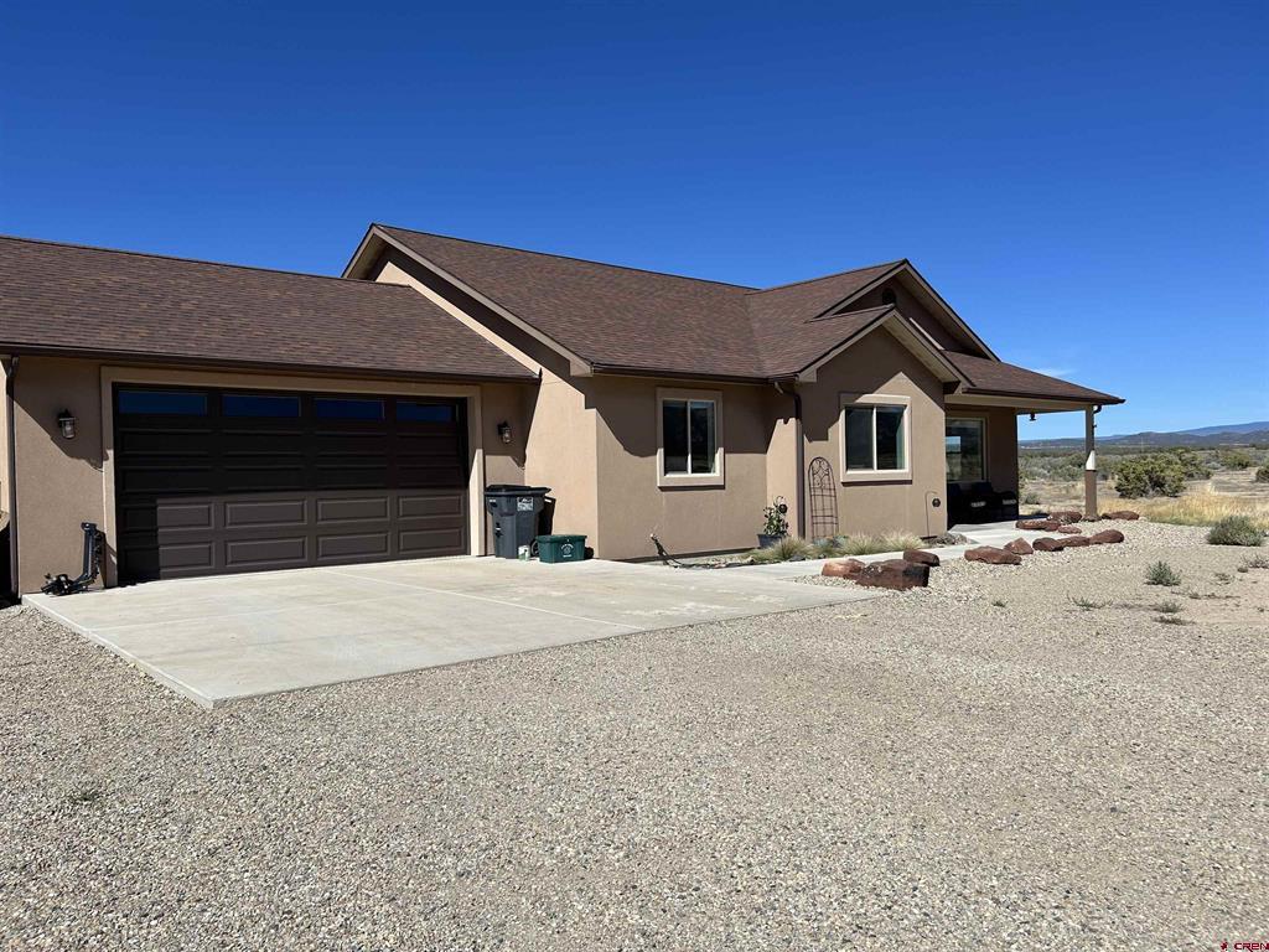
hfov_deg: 67.3
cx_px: 634
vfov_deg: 53.1
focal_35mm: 26
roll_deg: +1.3
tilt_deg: -0.9
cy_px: 476
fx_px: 953
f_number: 1.5
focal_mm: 5.7
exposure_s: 1/5882
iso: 50
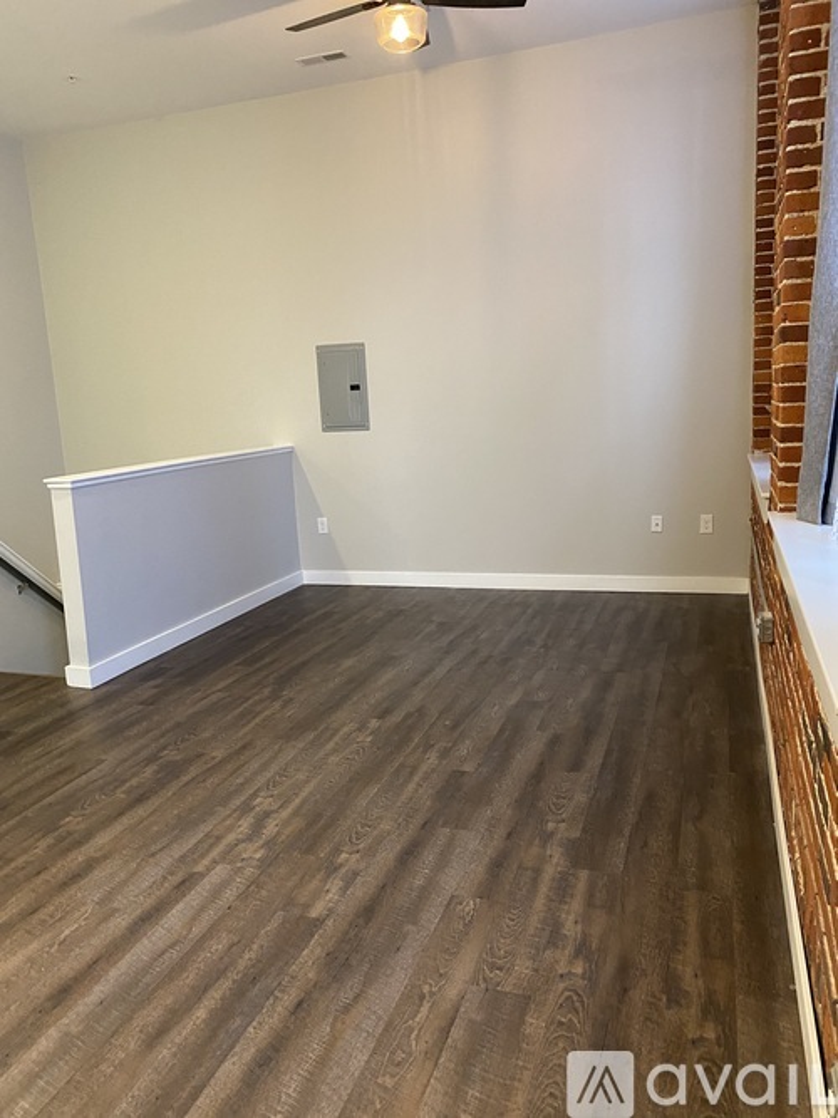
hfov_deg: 53.0
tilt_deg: -7.7
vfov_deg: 67.3
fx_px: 839
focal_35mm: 26
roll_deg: +3.6
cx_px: 419
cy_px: 559
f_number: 1.8
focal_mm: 4.25
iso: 400
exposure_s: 1/40
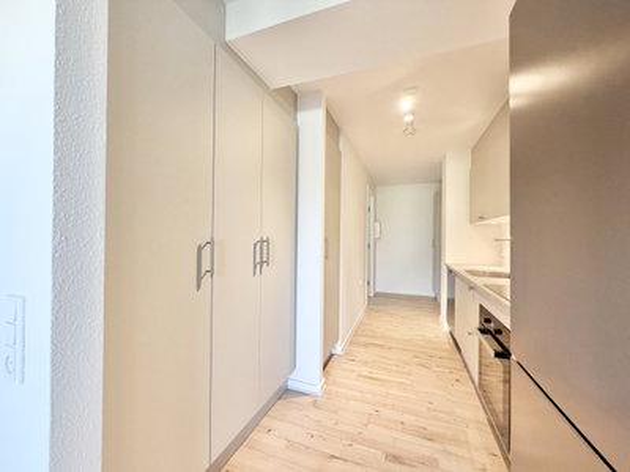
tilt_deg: -0.2
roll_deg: -0.6
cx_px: 315
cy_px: 236
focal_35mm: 14
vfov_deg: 85.7
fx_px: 255
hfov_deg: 102.1
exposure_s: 1/100
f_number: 2.2
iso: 320
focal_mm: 2.22
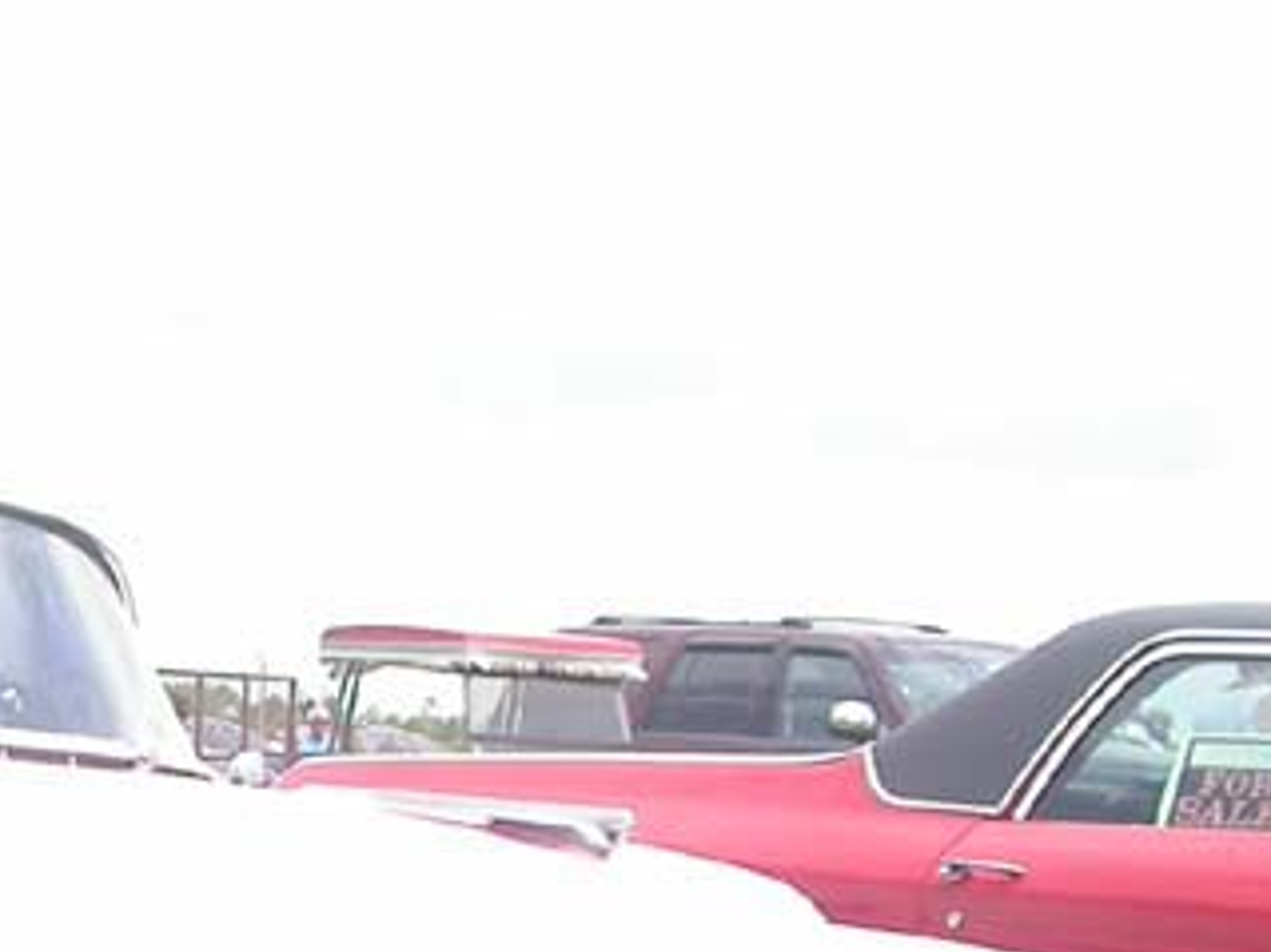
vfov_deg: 11.9
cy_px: 1171
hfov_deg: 15.5
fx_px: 4478
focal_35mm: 122
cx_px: -335
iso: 100
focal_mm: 7.85
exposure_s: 1/1000
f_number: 2.6
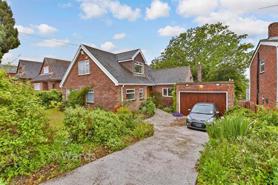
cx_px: 139
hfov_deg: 100.4
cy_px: 92
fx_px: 116
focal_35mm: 15
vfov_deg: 77.4
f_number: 7.1
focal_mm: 10
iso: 500
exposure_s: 1/500
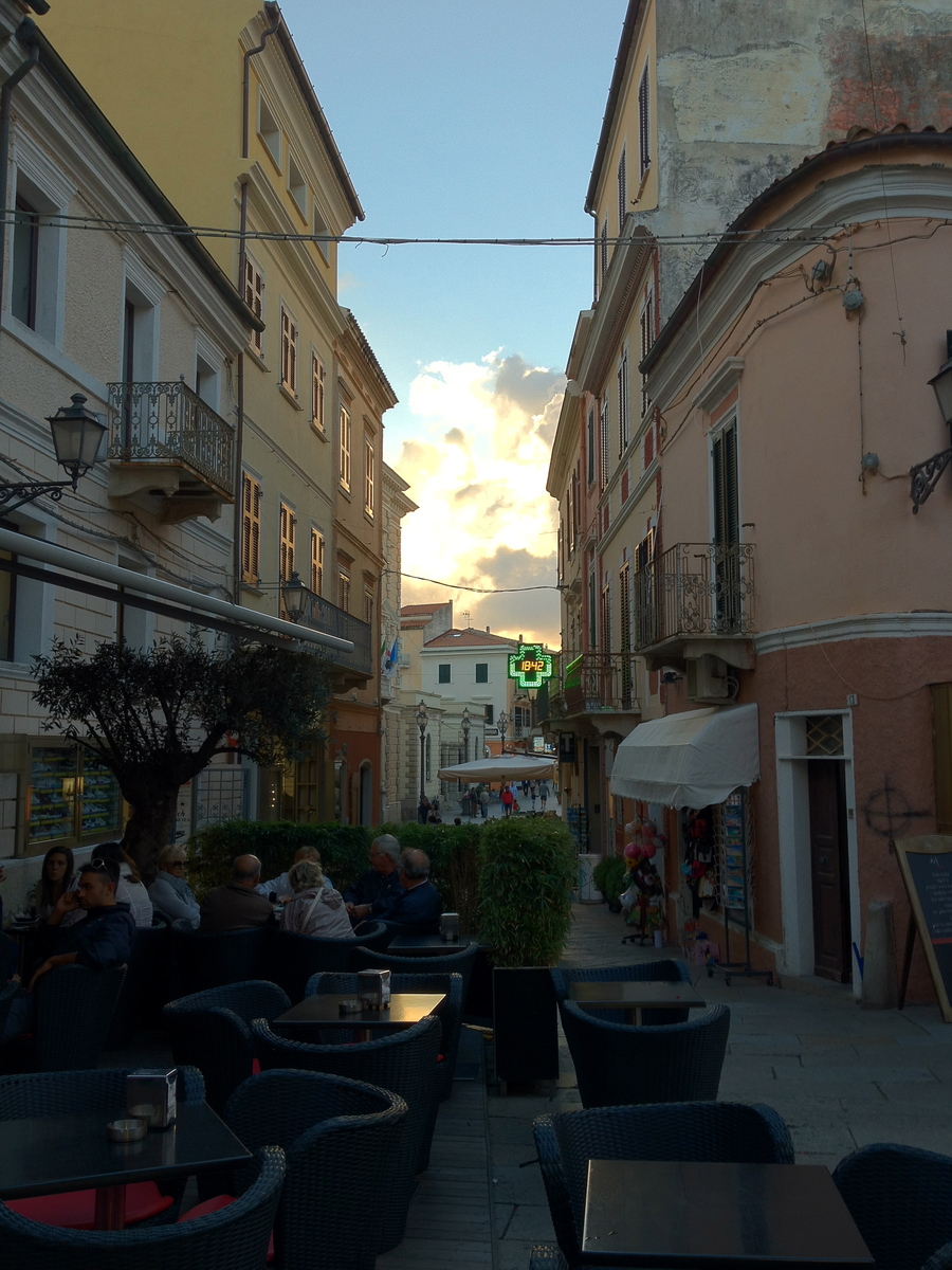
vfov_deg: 52.6
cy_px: 635
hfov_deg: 40.7
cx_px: 476
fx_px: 1283
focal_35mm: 35
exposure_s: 1/120
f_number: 2.4
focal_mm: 4.28
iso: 80
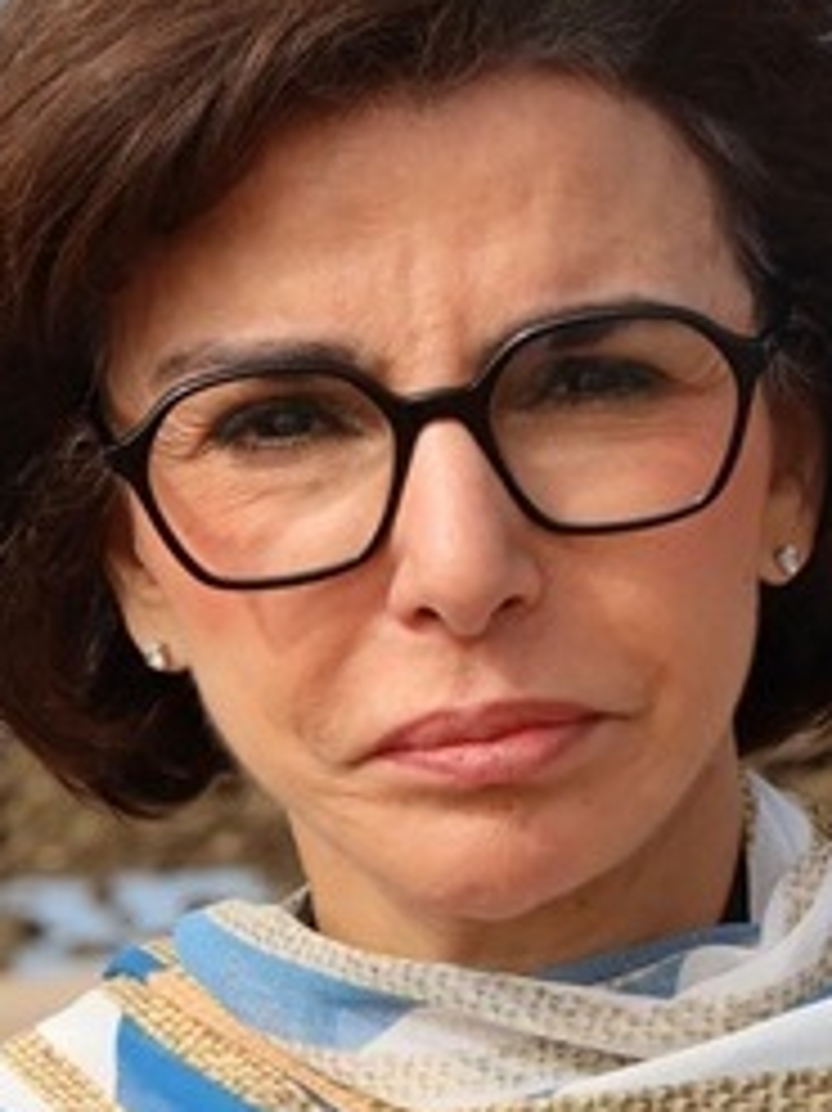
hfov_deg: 18.8
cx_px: 108
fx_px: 2470
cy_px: 558
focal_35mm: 77
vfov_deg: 25.3
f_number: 5.6
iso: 1250
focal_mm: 22
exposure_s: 1/200
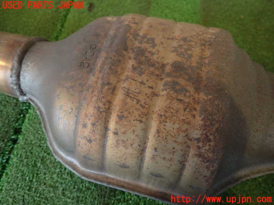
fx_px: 198
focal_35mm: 25
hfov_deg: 69.4
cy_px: 102
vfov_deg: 54.9
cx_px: 137
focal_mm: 4.5
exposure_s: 1/40
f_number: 2
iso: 200
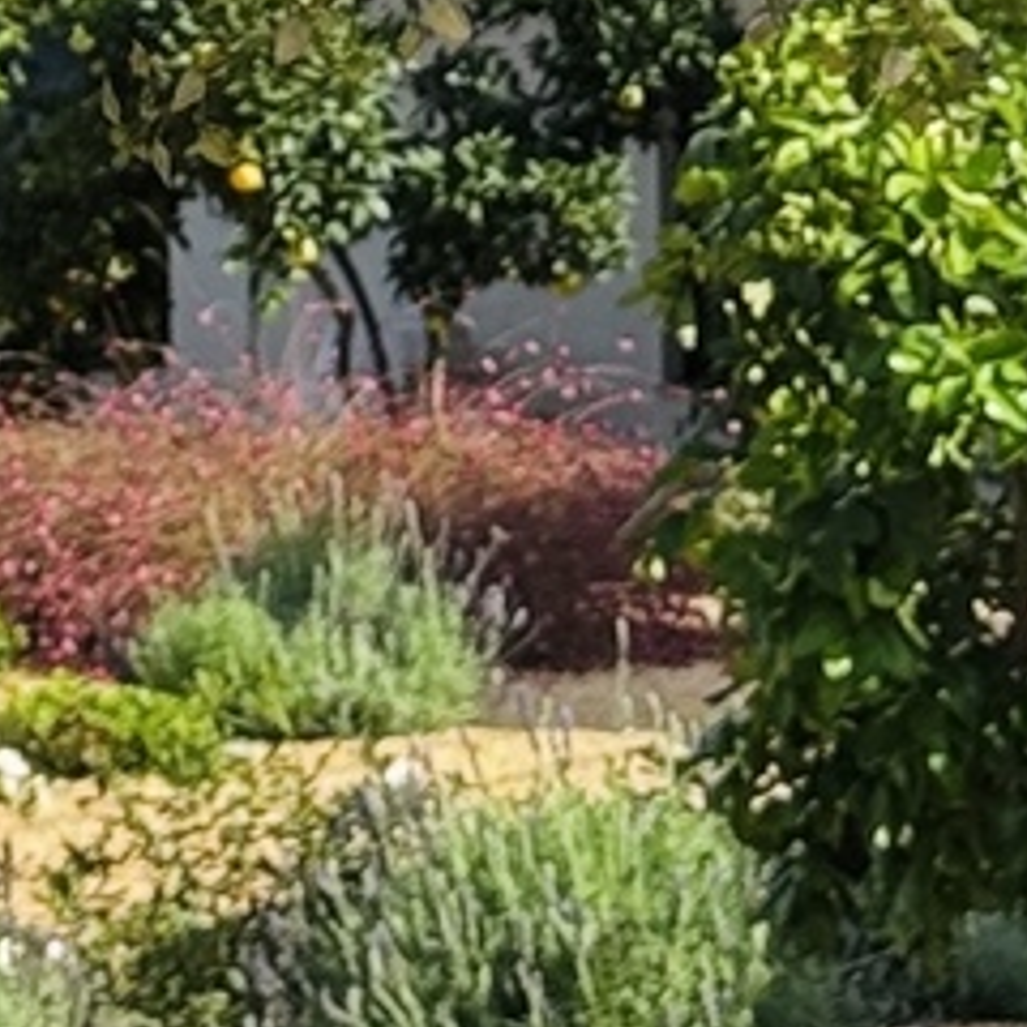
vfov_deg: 5.9
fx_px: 9499
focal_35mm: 283
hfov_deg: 6.2
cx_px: -64
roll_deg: -0.3
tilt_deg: +10.0
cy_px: -1643
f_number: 1.78
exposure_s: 1/1366
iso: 64
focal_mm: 6.76
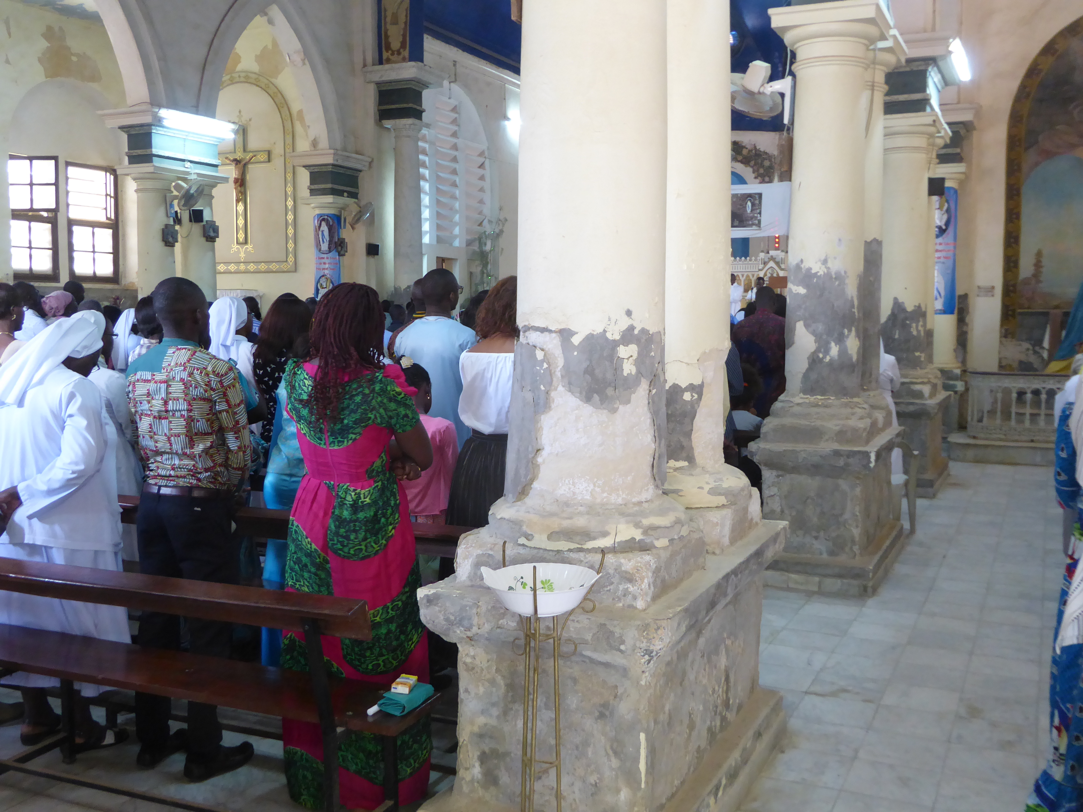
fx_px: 1126
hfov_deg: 51.4
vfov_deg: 39.7
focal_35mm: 36
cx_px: 542
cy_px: 406
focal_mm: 6.3
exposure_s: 1/10
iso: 400
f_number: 3.7
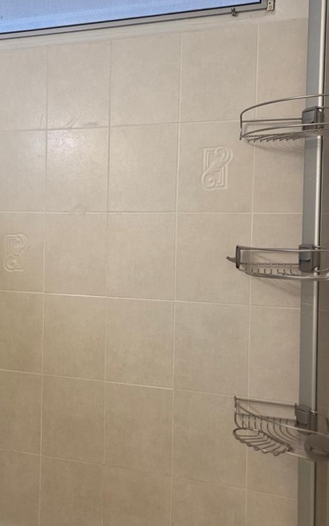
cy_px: 254
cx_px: 68
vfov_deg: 51.5
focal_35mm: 38
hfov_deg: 32.7
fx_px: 545
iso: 200
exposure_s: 1/120
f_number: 1.8
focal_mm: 5.4
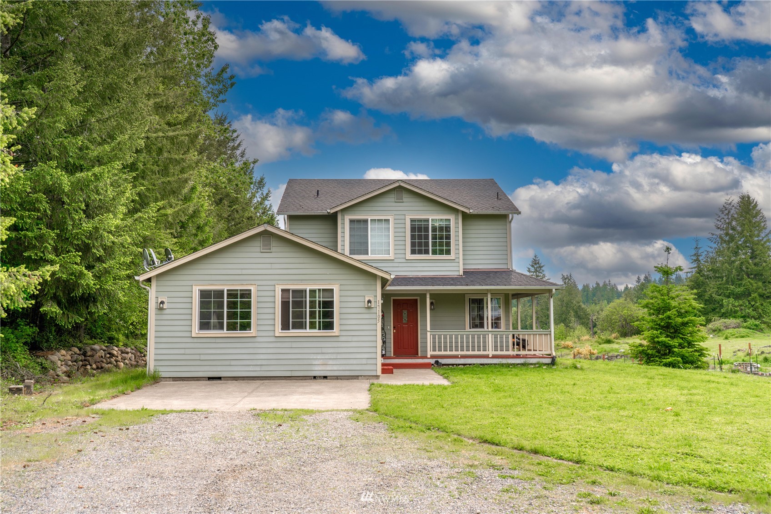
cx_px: 386
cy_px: 257
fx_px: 771
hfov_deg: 53.1
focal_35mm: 36
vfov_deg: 36.9
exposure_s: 1/250
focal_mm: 36
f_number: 7.1
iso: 400
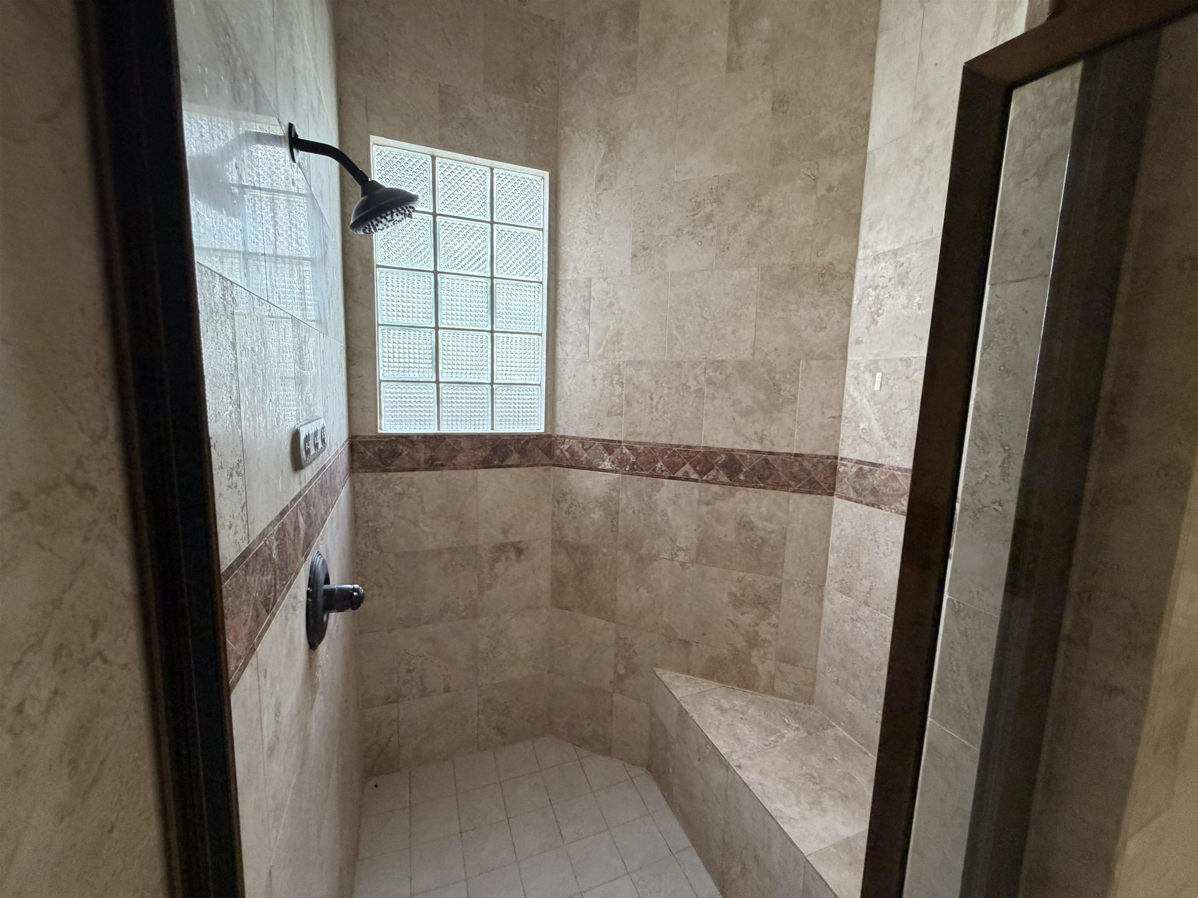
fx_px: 485
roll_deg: -0.9
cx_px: 599
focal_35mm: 14
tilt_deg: -7.4
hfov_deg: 102.1
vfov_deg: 85.7
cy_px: 449
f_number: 2.2
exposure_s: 1/79
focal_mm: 2.22
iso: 320
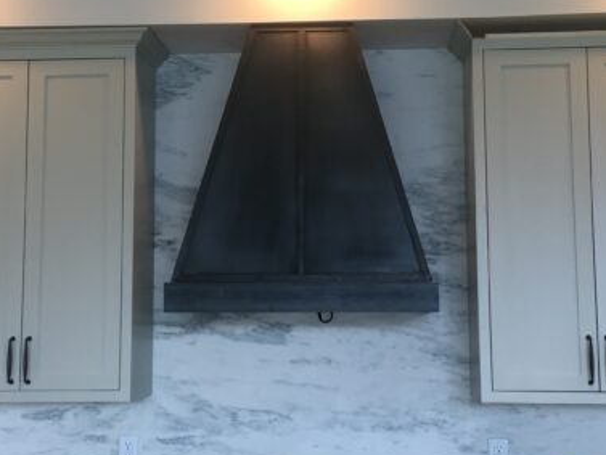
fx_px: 1033
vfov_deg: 24.8
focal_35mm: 59
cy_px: 195
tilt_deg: +6.3
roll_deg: -0.5
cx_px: 293
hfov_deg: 32.7
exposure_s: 1/30
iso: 25
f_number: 2.2
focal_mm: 4.15
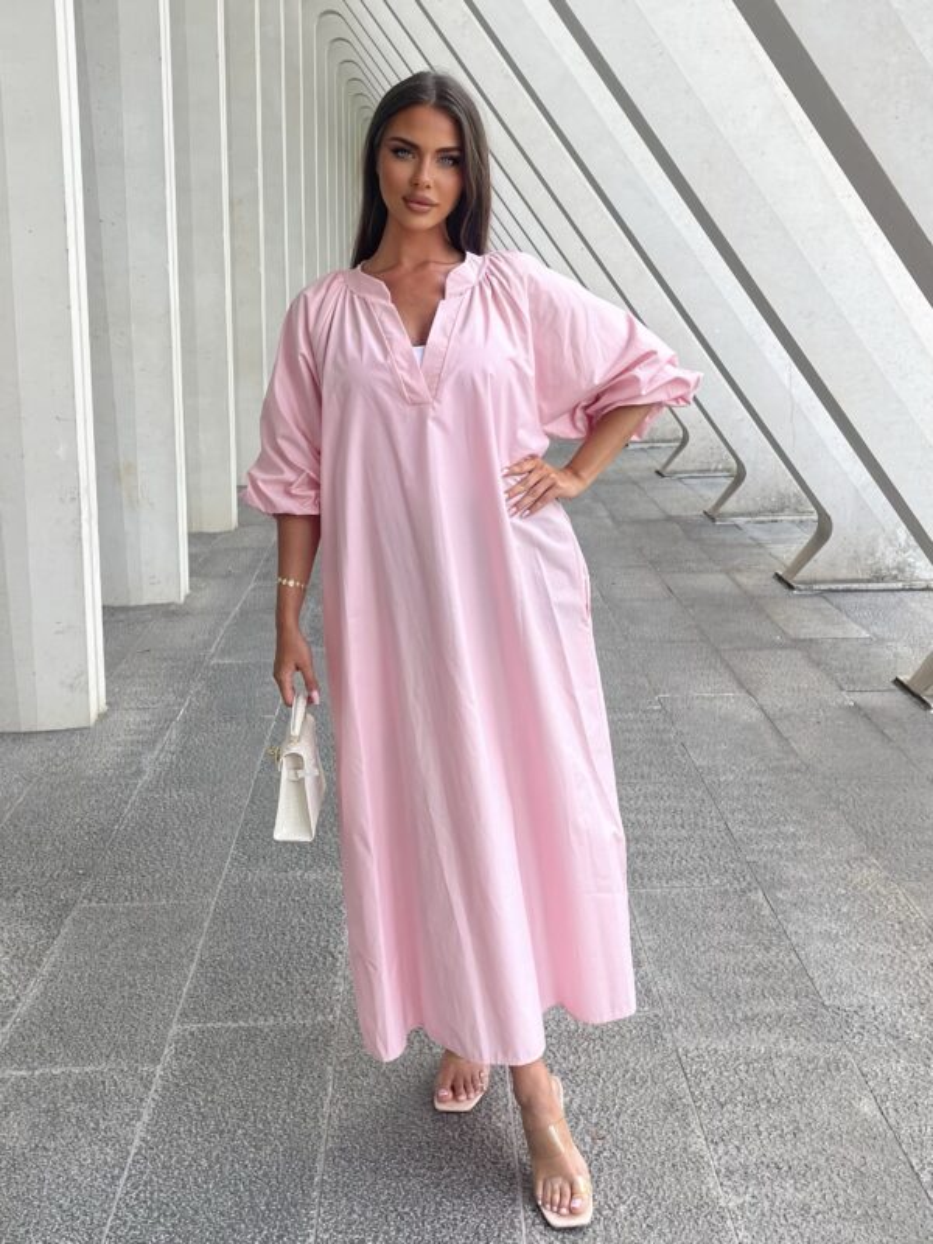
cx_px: 466
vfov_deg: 69.4
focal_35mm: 25
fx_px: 898
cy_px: 622
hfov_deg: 54.9
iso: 32
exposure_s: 1/157
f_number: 1.6
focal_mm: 5.1
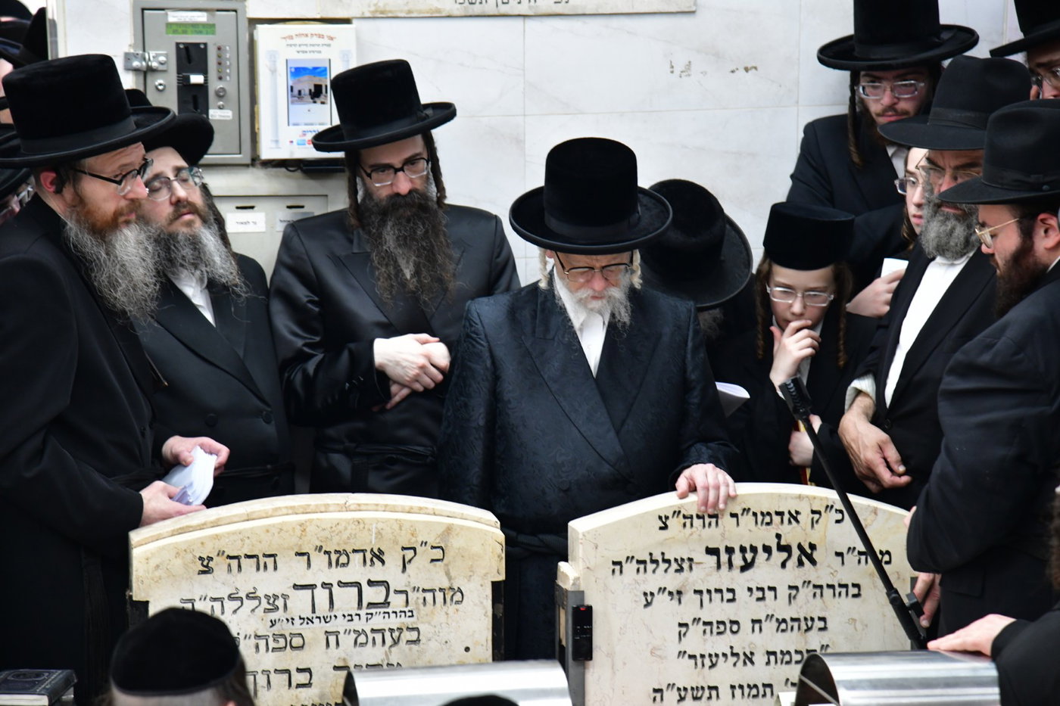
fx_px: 3533
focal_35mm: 120
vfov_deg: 11.4
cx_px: 530
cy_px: 353
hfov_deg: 17.1
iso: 2000
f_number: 5.6
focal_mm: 120
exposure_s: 1/100
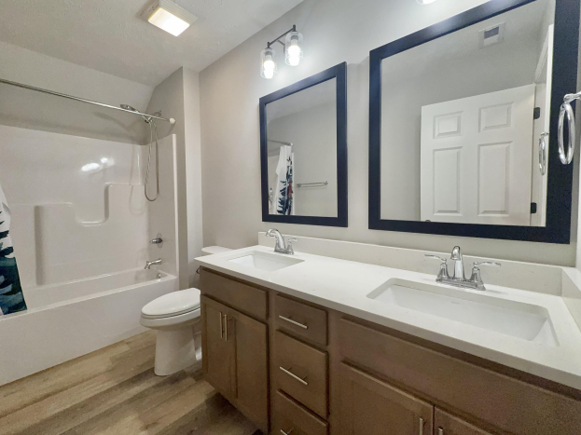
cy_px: 210
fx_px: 252
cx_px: 274
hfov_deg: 98.1
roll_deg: +0.3
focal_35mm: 15
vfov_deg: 81.7
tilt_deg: -1.7
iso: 320
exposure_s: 1/120
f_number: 2.2
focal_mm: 2.22
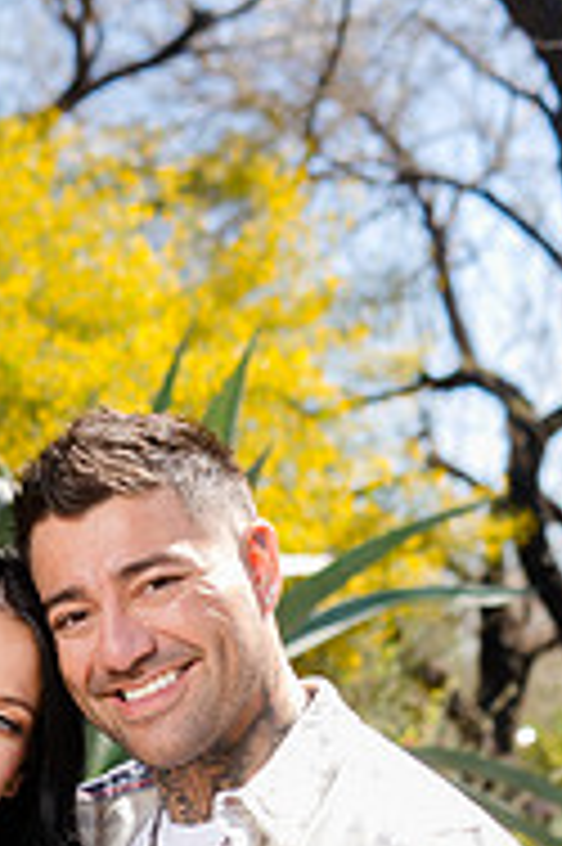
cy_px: 729
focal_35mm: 168
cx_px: 13
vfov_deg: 12.2
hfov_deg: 8.1
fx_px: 3941
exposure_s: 1/250
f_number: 5.6
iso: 80
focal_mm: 70
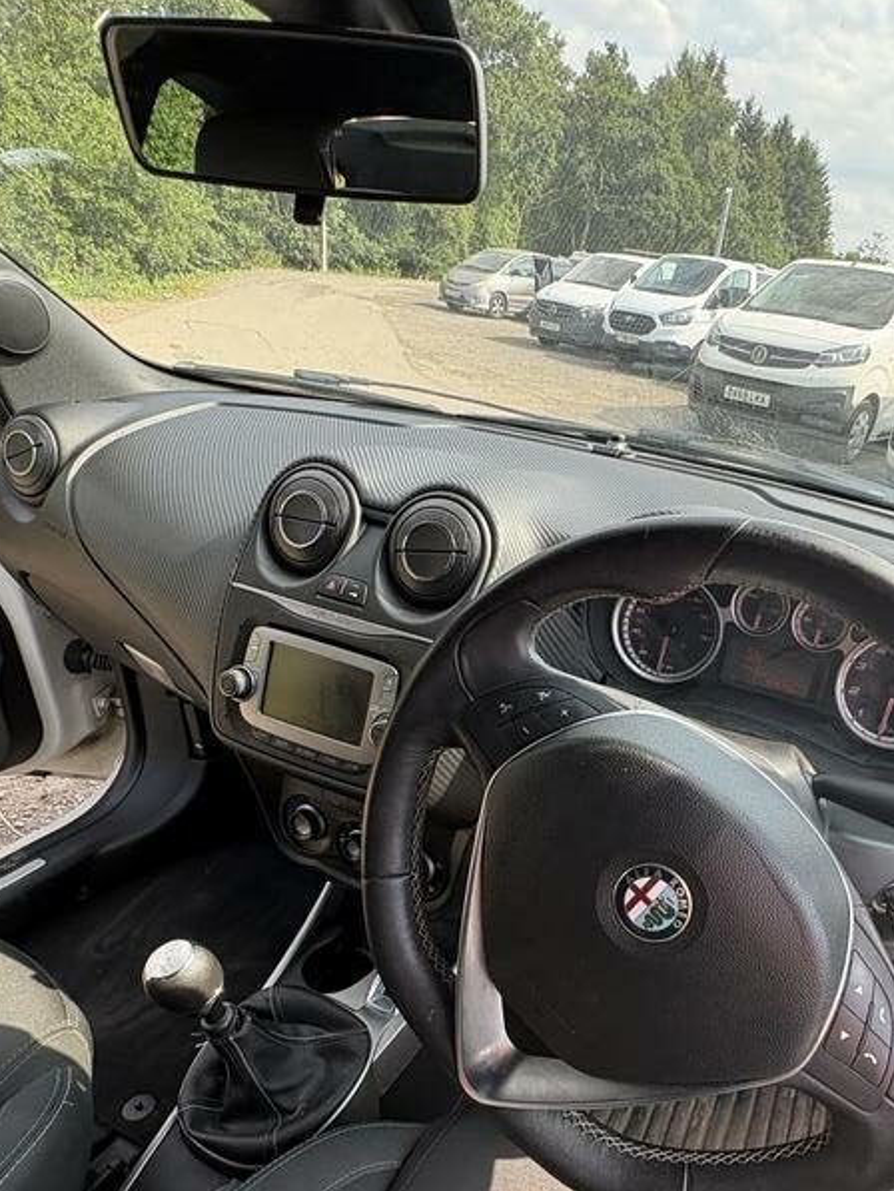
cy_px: 746
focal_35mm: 21
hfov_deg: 61.7
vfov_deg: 77.5
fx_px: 723
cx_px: 607
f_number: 2.2
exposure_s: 1/140
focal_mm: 2.22
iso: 64
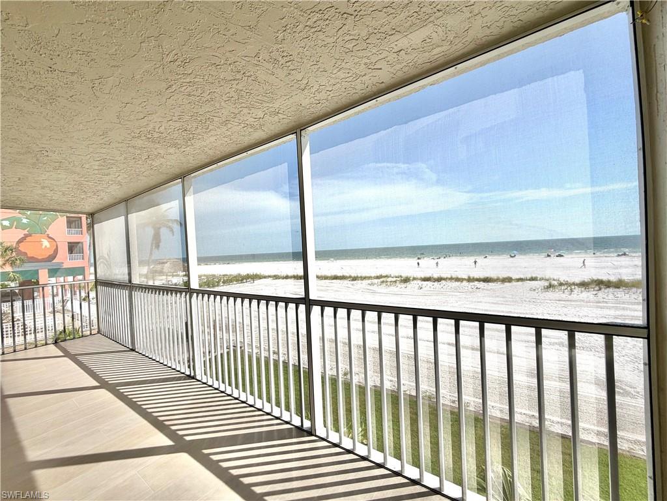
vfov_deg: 85.7
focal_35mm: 14
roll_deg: +3.4
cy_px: 250
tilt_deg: -0.5
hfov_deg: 102.1
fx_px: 270
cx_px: 334
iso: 20
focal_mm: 2.22
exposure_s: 1/770
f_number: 2.2
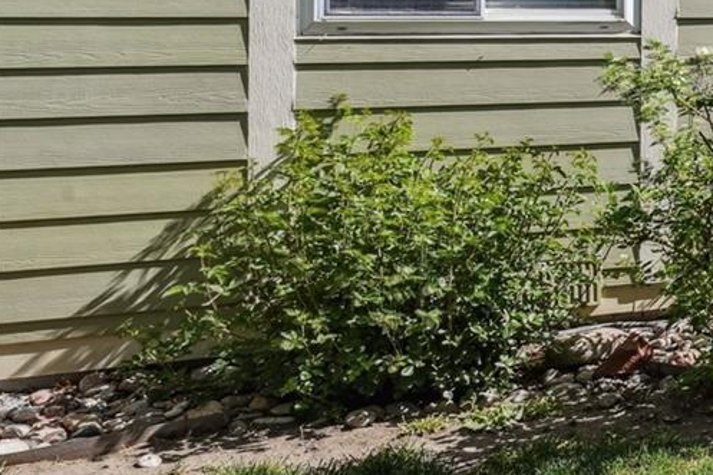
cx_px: 1142
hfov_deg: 24.1
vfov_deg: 21.9
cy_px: -9
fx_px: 1180
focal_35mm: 60
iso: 400
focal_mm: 18.5
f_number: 10
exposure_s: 1/400
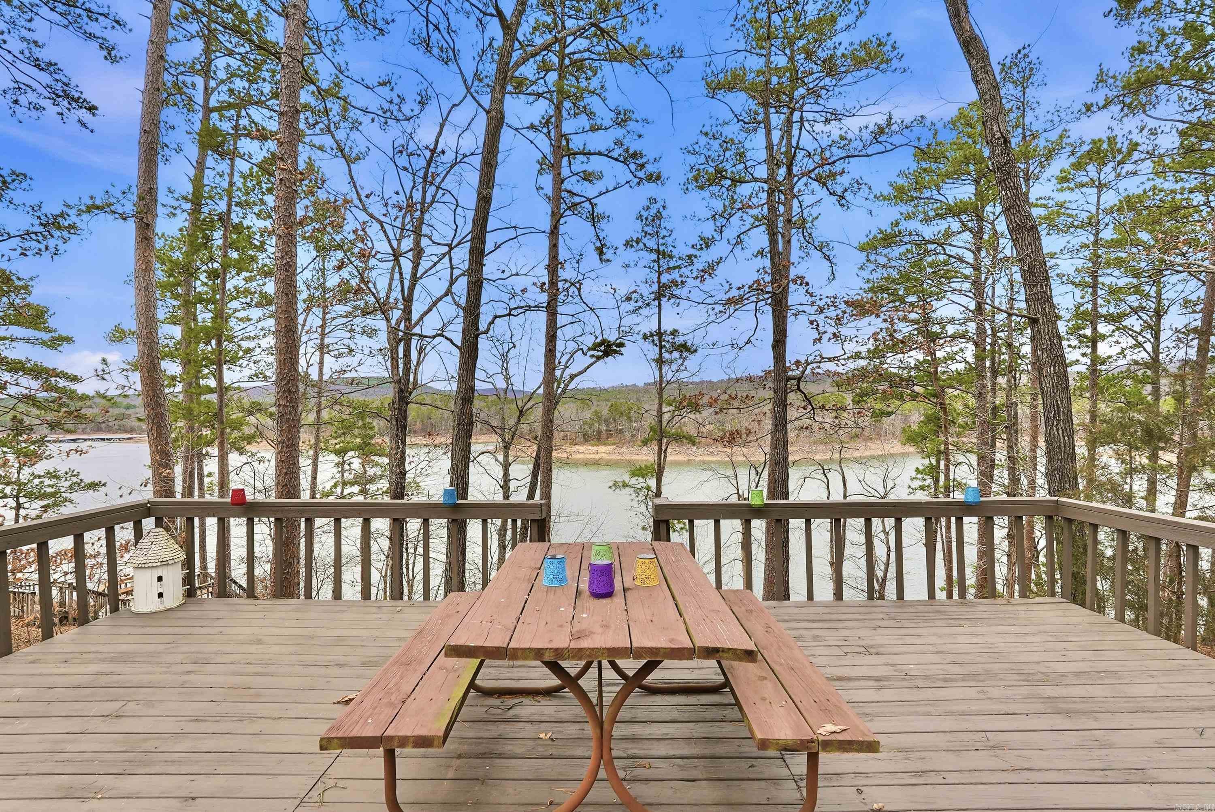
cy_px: 406
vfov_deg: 73.8
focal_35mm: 16
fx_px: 540
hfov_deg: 96.7
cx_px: 608
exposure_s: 1/400
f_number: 9
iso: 250
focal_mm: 16
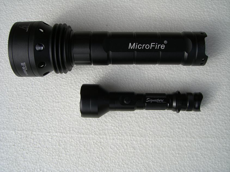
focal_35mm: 38
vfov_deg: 37.7
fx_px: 253
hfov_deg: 49.0
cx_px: 115
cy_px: 86
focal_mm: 6.2
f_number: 4.3
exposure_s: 1/400
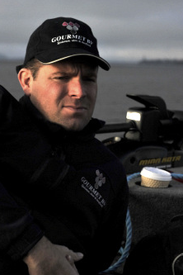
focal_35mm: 105
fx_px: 801
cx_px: 56
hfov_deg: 13.0
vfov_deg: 19.4
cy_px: 185
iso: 640
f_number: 6.3
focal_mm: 70
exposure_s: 1/1600
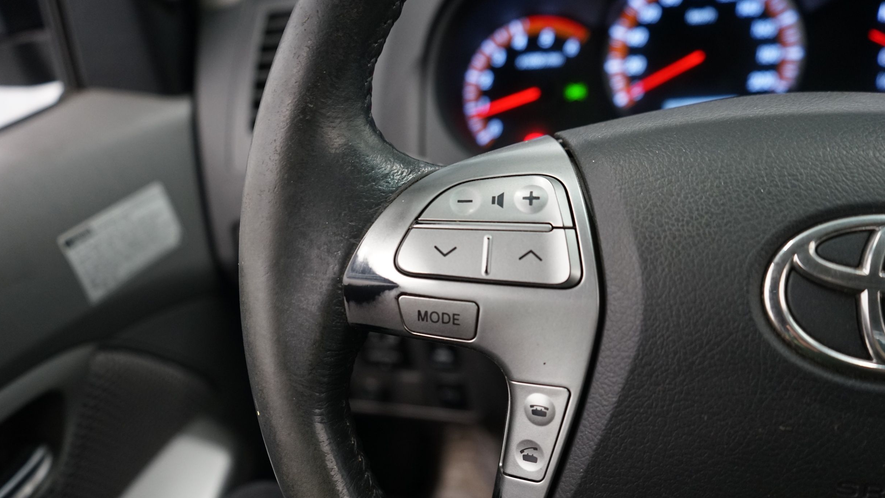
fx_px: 704
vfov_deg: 38.9
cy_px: 278
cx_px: 439
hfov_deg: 64.3
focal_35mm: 30
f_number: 4
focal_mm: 28
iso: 1600
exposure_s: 1/60
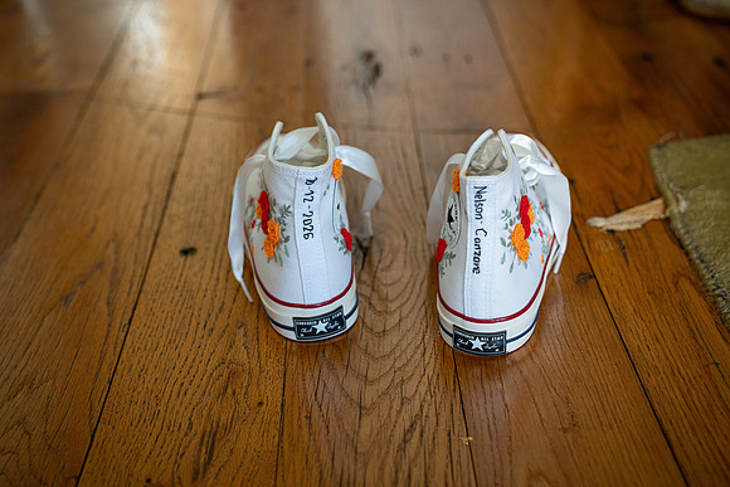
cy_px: 244
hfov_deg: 39.6
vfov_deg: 27.0
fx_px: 1014
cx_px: 365
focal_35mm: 50
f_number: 3.2
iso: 800
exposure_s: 1/50
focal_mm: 50
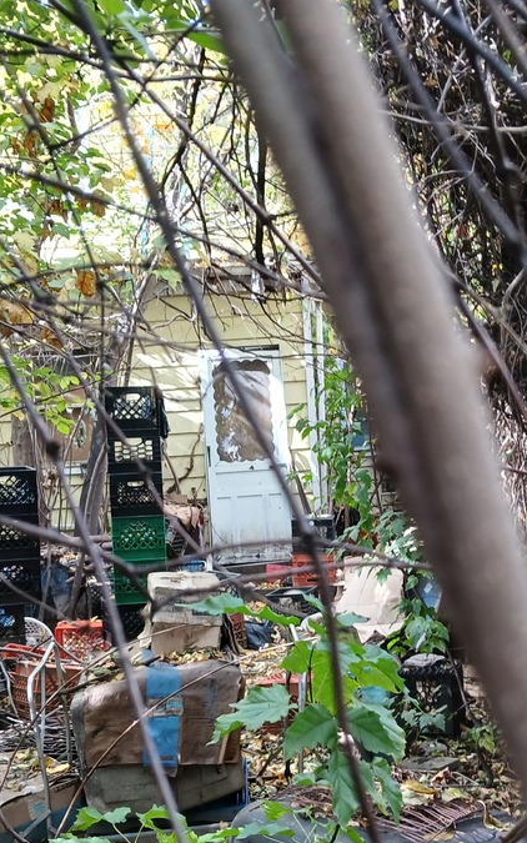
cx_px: 320
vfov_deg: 40.8
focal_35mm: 49
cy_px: 511
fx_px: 1126
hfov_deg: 26.3
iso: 80
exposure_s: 1/60
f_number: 1.8
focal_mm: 3.98
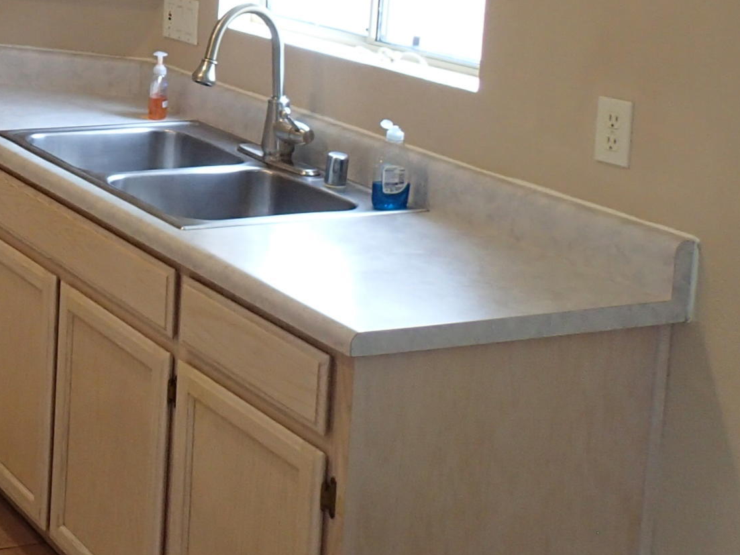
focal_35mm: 68
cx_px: -231
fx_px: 1454
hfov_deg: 24.7
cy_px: 7
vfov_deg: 20.9
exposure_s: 1/30
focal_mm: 4.5
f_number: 2
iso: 200
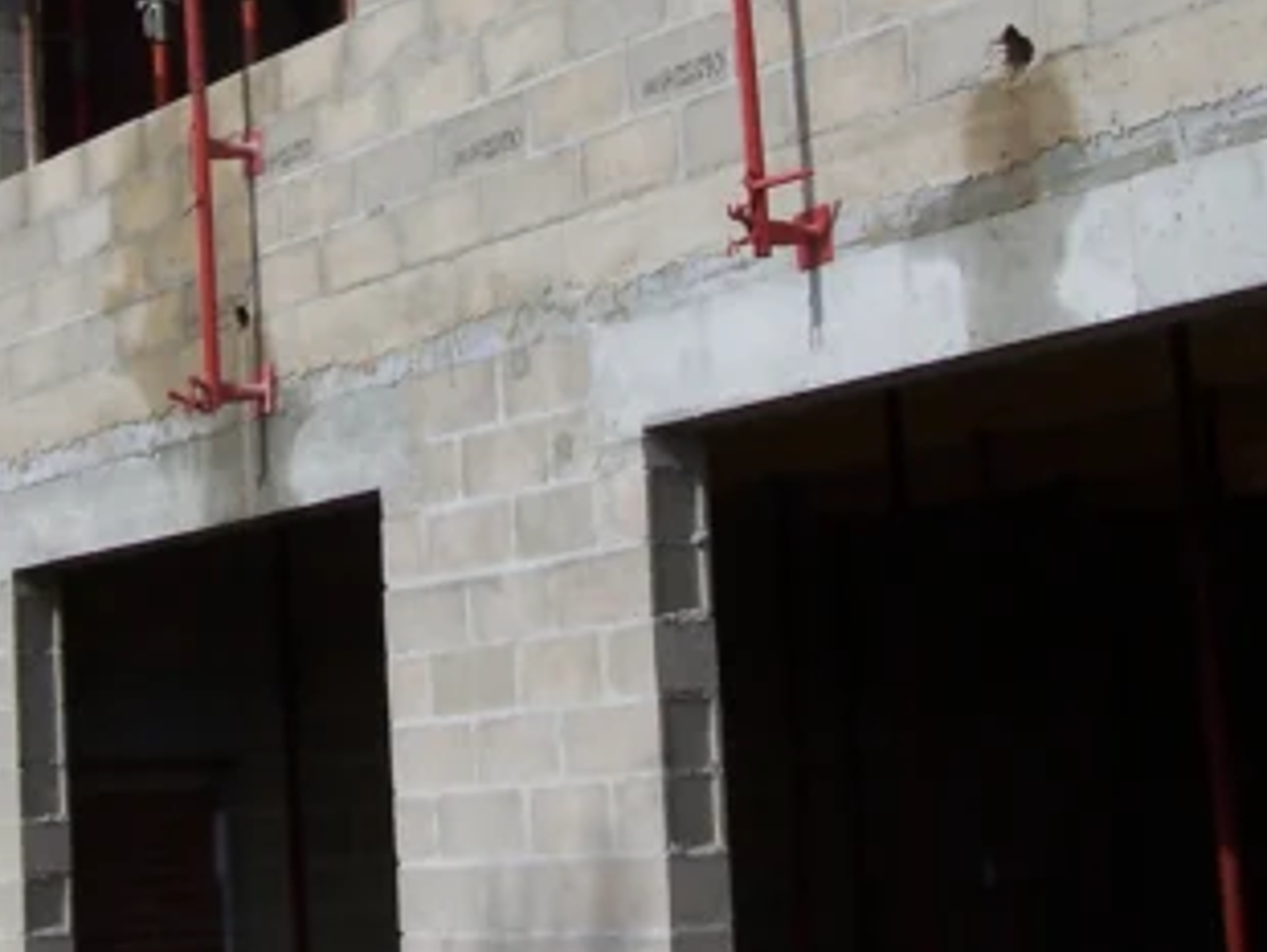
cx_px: 392
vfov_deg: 14.9
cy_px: 45
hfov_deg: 19.9
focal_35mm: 98
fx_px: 3590
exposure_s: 1/1000
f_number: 4
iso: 80
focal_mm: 6.3
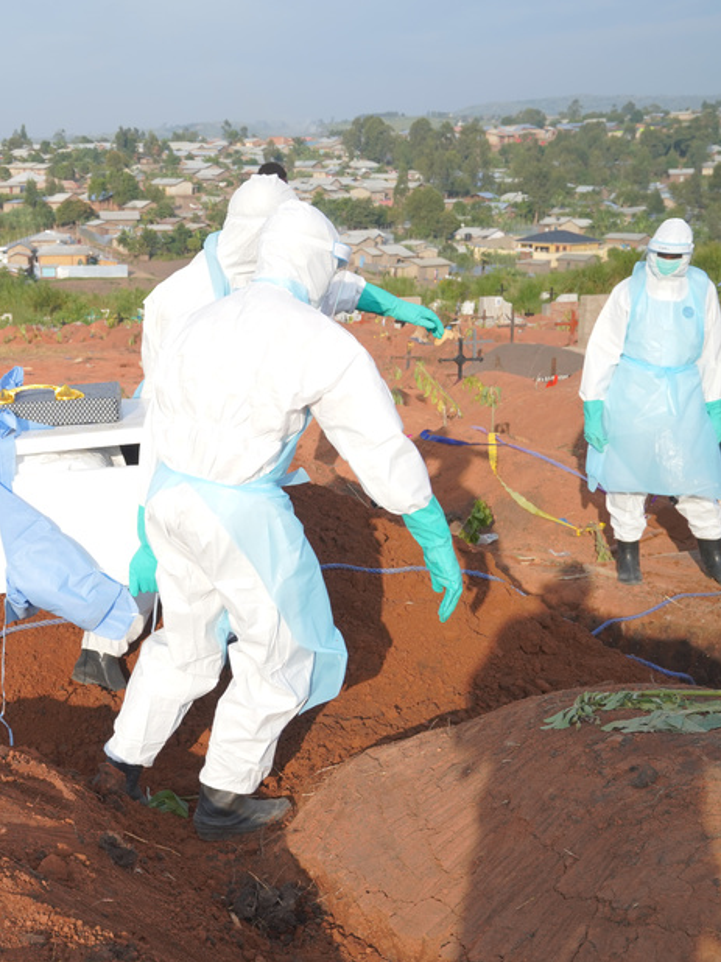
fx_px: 1417
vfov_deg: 37.5
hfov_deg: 26.5
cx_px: -50
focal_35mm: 51
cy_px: 500
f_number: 6.3
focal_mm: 32
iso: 320
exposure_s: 1/500
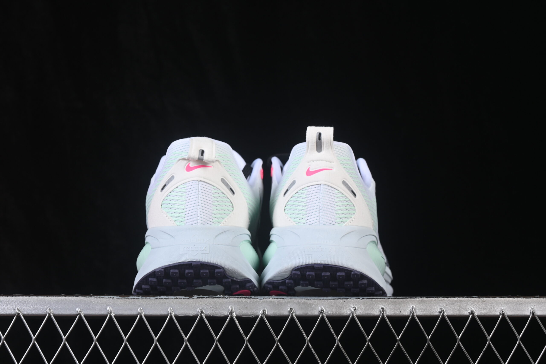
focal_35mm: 75
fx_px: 1137
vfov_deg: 18.2
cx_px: 273
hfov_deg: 27.0
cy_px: 182
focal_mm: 50
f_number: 8
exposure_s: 1/80
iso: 160
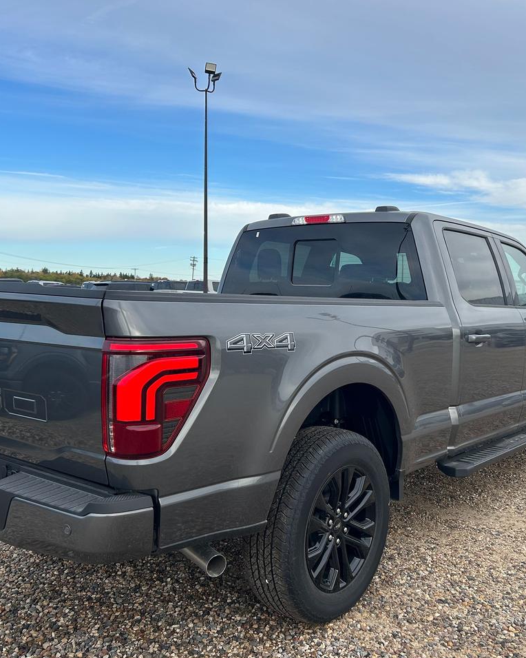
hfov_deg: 43.1
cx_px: 315
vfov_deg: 52.8
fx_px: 662
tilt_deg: -2.2
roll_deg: -0.1
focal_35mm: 34
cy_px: 330
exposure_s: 1/1838
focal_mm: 5.7
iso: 50
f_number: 1.5
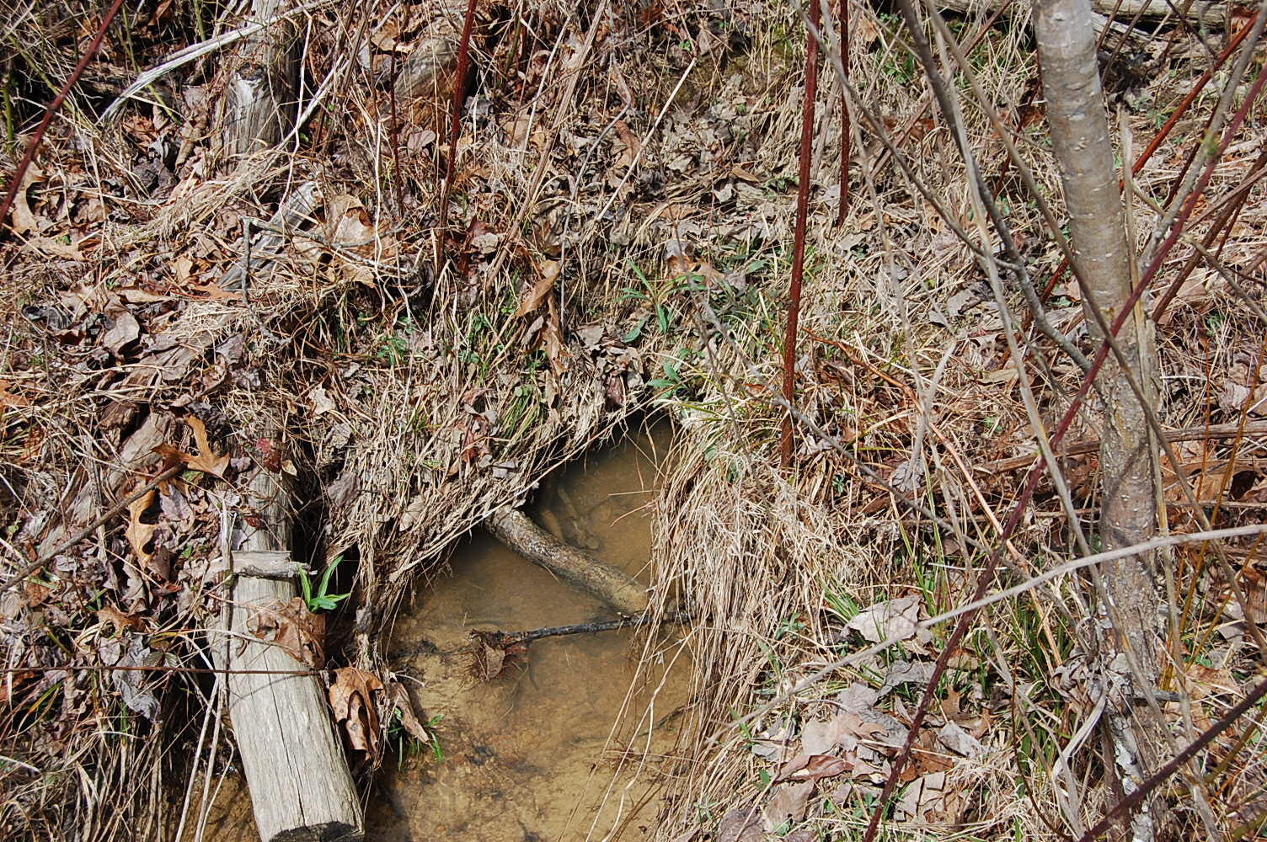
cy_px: 421
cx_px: 634
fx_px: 1635
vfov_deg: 28.9
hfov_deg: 42.4
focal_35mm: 46
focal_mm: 31
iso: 200
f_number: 8
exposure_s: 1/250
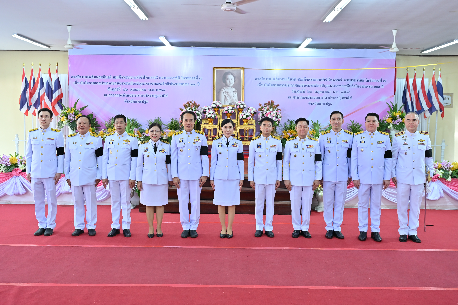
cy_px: 152
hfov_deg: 49.6
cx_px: 229
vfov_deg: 34.2
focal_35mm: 39
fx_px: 496
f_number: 4
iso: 800
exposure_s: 1/200
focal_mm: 39
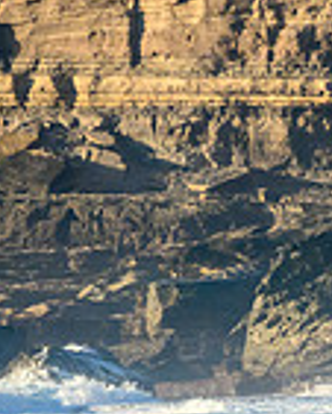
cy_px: 508
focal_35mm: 2121
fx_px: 26023
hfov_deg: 0.7
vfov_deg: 0.9
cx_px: 903
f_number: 9
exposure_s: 1/2000
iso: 1000
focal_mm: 400
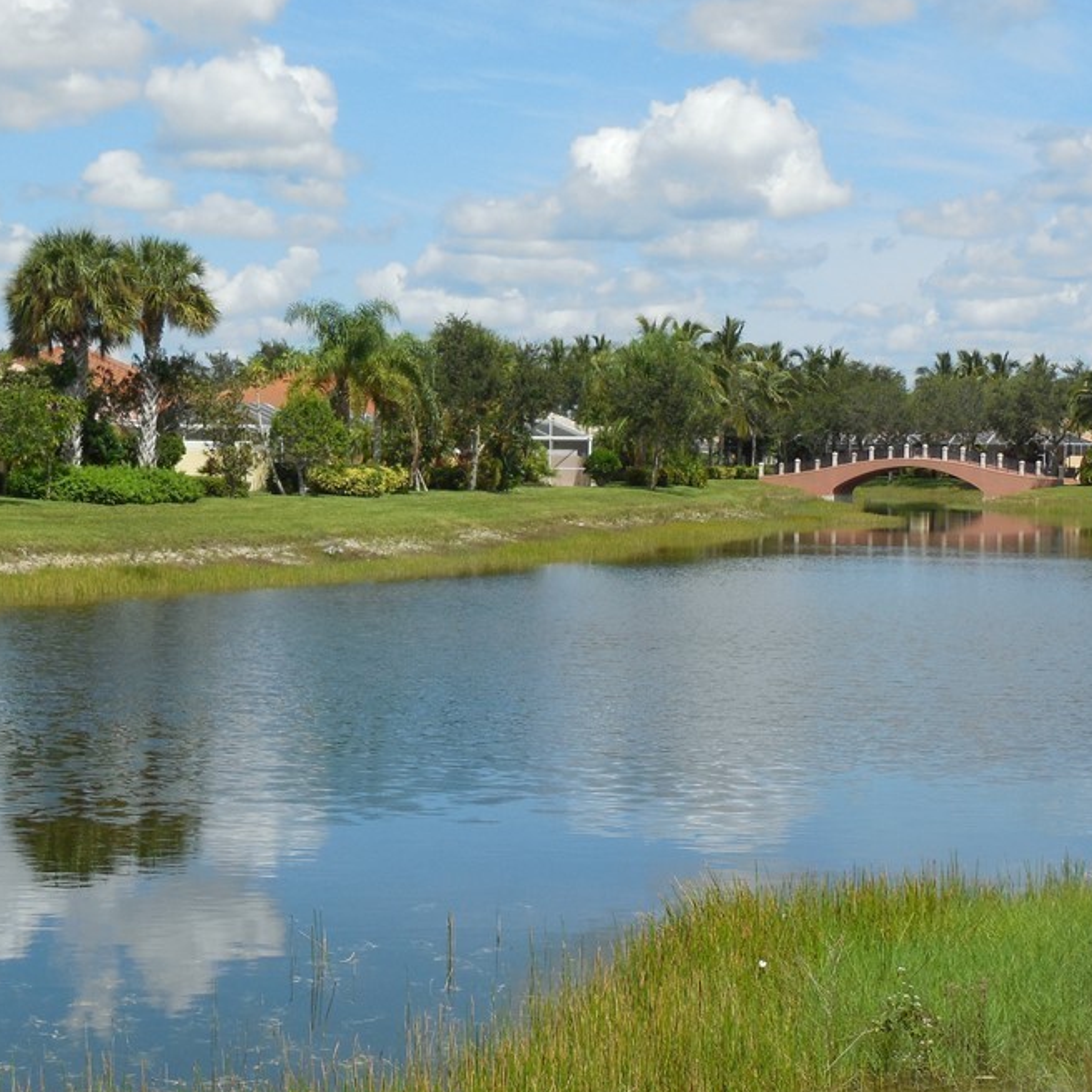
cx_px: 498
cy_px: 606
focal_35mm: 91
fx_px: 3248
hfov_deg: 19.1
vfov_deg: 19.1
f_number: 4.2
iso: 125
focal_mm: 10.9
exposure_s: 1/1250
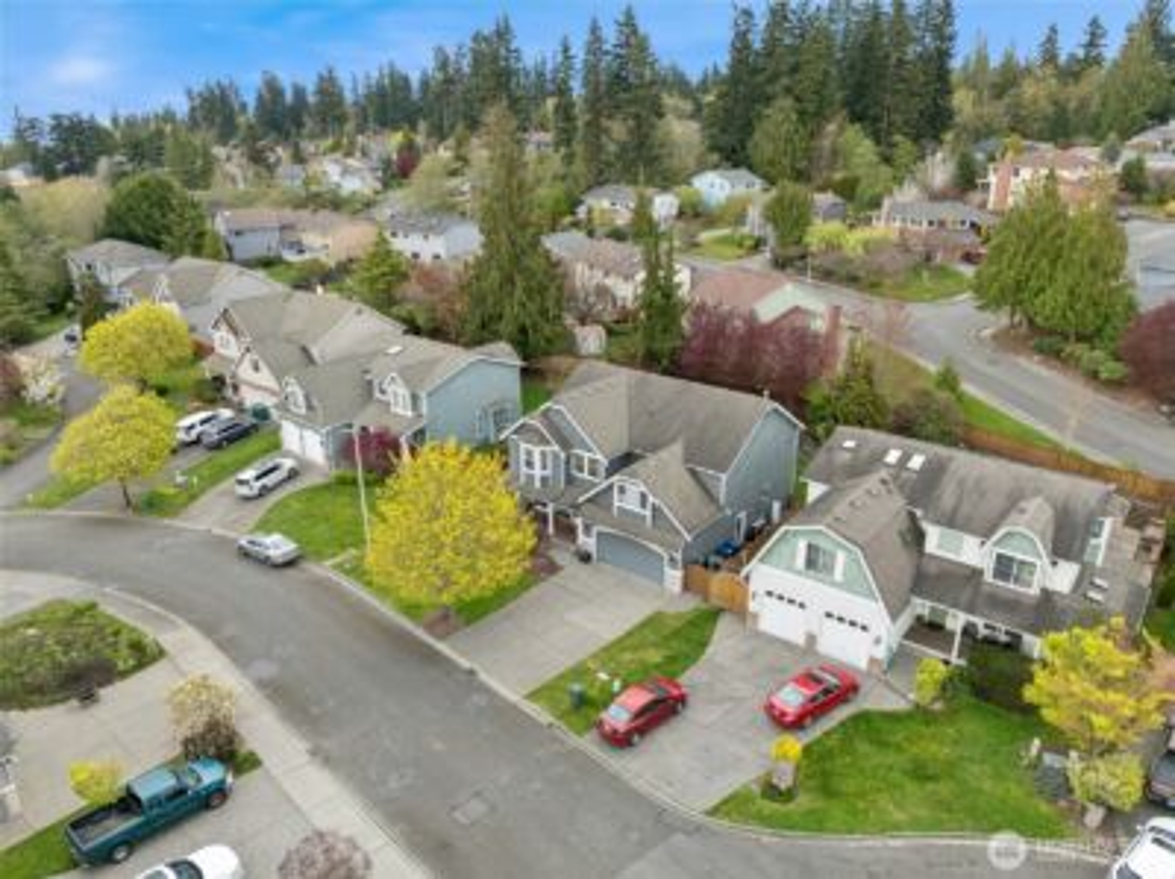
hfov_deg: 71.7
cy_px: 440
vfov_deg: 56.7
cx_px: 588
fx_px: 814
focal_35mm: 24
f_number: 2.8
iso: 130
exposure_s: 1/400
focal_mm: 12.3
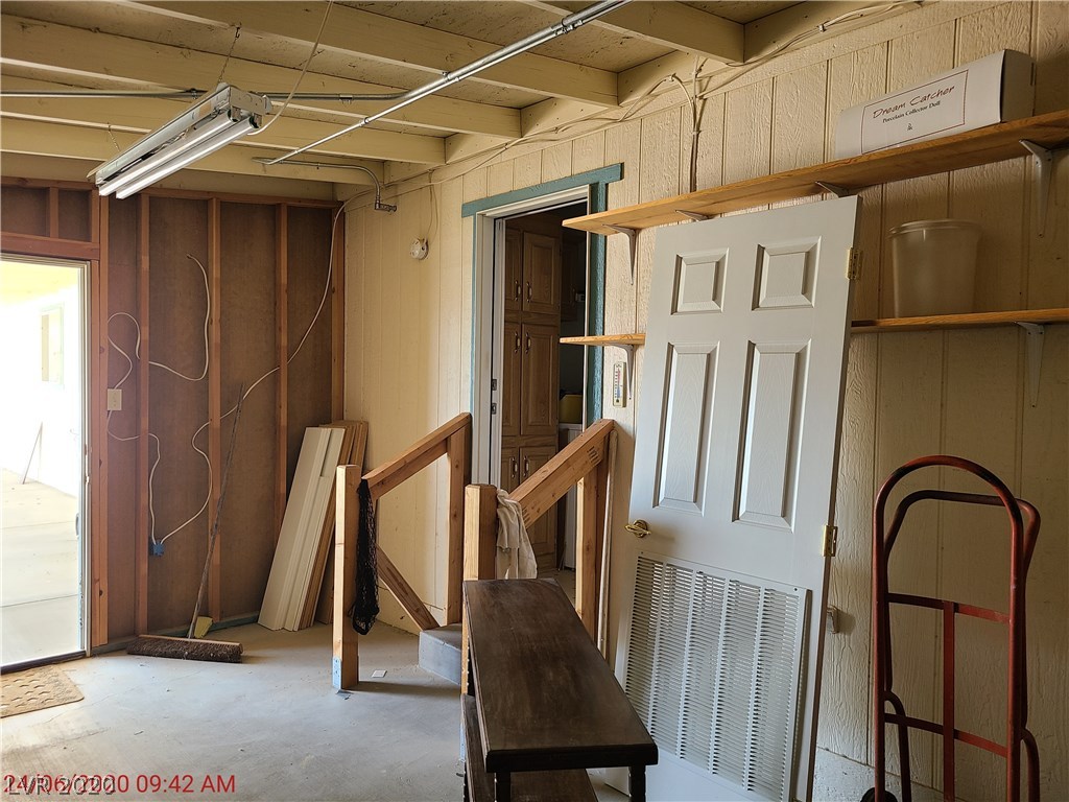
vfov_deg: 53.1
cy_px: 401
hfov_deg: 67.3
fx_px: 803
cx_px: 534
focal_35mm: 26
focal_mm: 5.4
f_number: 1.8
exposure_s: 1/59
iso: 160
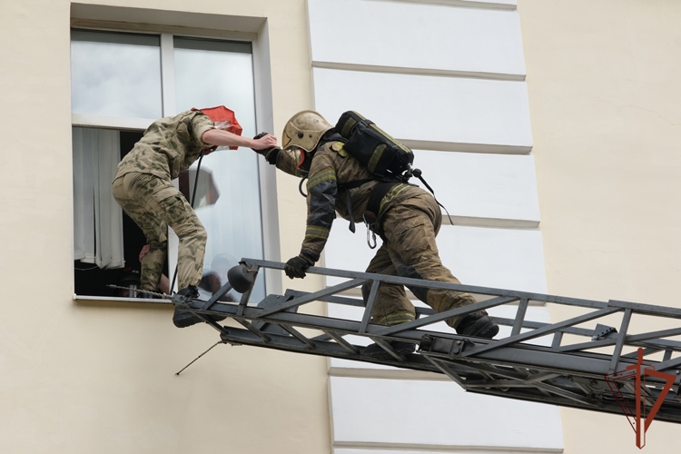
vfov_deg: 11.7
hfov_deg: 17.5
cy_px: 227
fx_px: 2213
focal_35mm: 117
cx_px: 340
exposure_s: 1/320
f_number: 10
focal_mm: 78.1
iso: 400
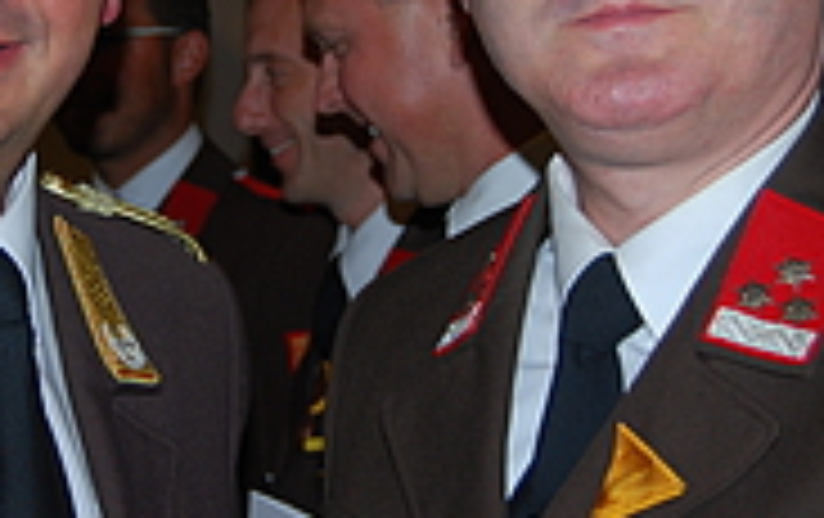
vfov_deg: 11.8
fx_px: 2497
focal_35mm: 111
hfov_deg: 18.6
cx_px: 214
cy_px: 117
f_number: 4.2
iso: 200
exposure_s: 1/60
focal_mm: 28
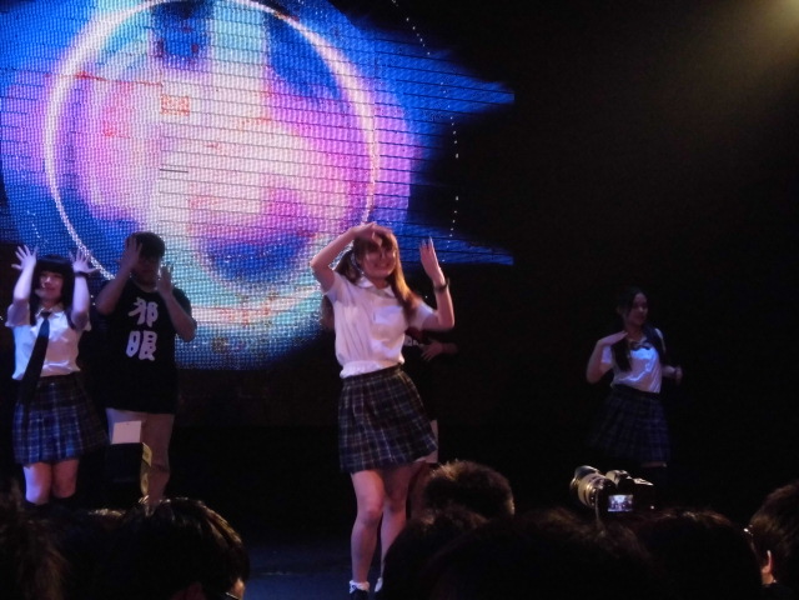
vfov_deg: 30.9
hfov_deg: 40.4
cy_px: 300
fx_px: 1085
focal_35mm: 47
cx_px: 400
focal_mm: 8.3
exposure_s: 1/60
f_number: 3.4
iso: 400
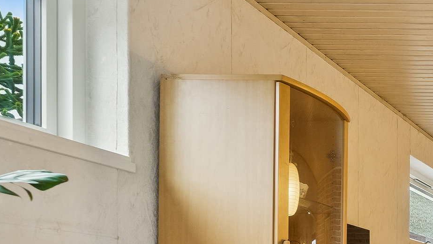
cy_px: 320
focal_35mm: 51
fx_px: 586
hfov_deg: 27.4
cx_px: 656
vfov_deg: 21.2
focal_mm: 15
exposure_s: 1/10
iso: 400
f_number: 6.3
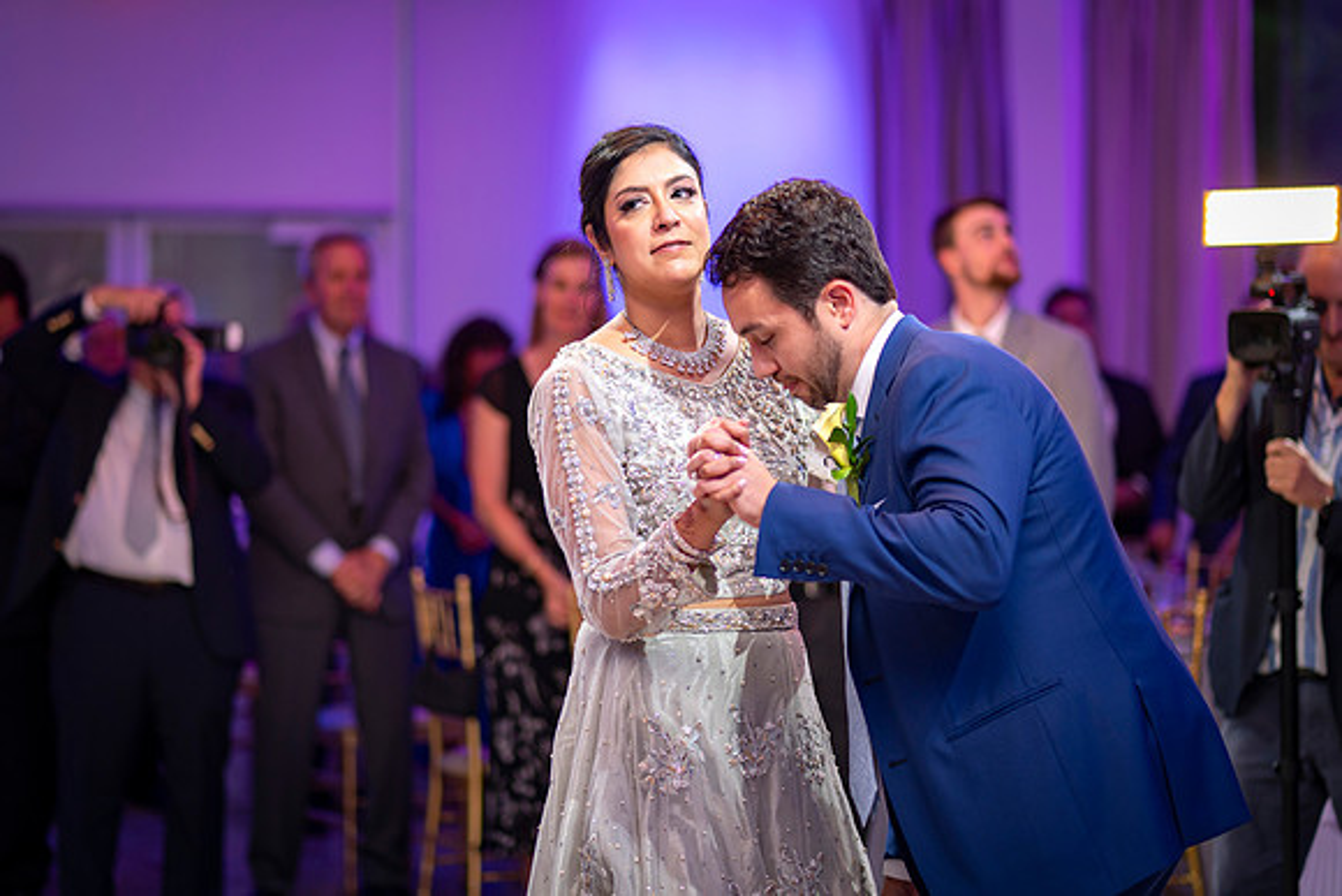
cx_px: 641
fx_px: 3553
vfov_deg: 14.4
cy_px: 426
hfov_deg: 21.4
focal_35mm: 95
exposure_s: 1/320
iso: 500
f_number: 2
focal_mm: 85
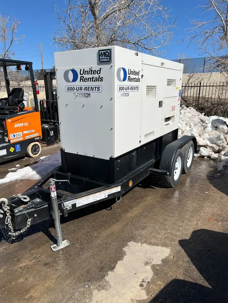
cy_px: 152
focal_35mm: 26
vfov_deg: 67.3
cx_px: 114
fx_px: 228
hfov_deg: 53.1
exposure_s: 1/6173
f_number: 1.6
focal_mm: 5.1
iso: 50
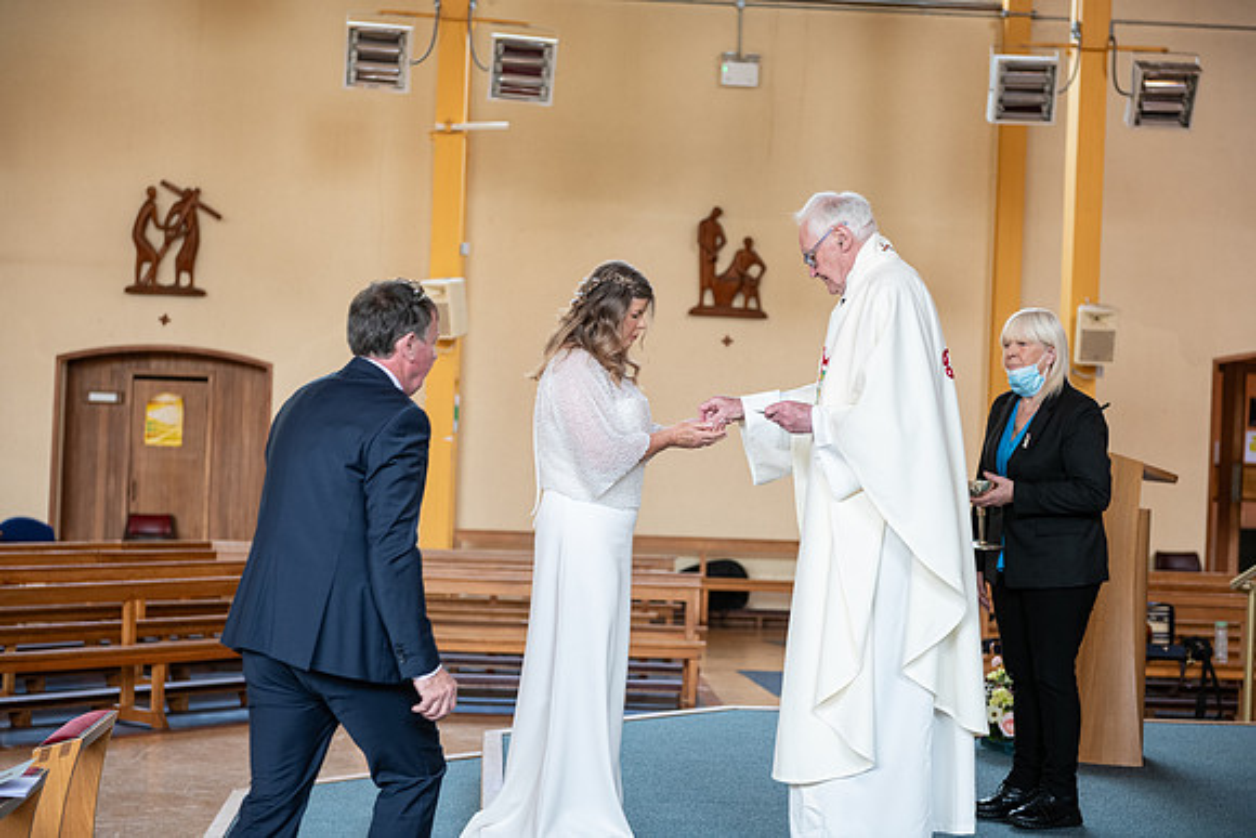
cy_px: 419
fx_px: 2303
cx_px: 628
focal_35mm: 66
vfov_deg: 20.6
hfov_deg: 30.5
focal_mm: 66
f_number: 3.5
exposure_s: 1/160
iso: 640
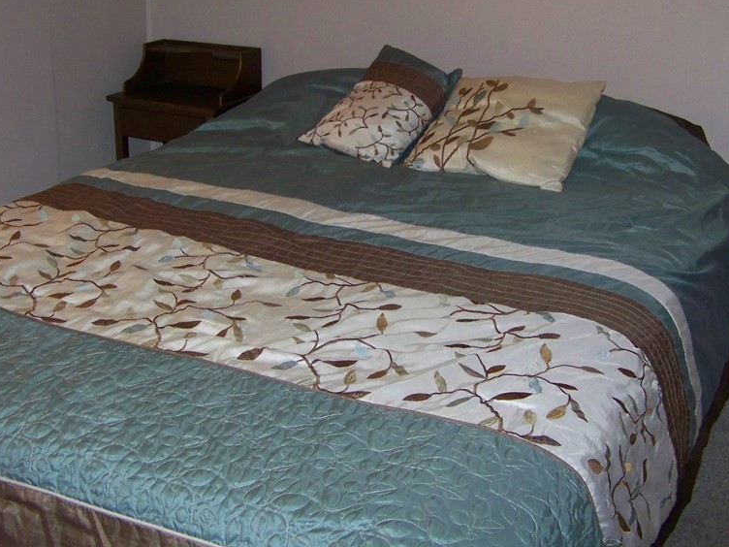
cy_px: 213
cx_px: 351
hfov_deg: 38.9
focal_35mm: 49
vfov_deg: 29.6
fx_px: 1032
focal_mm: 5.85
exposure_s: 1/30
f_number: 2.8
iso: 200
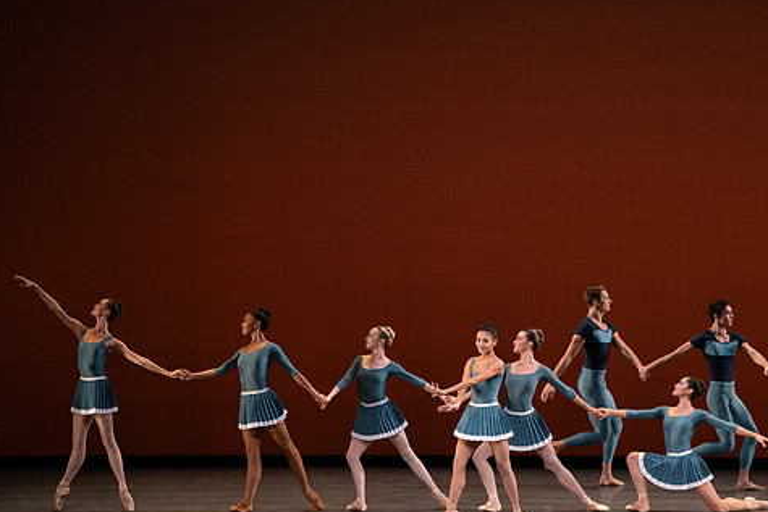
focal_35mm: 226
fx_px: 4823
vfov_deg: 6.1
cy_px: 267
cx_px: 435
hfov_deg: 9.1
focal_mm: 185
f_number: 9
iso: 5000
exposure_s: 1/400
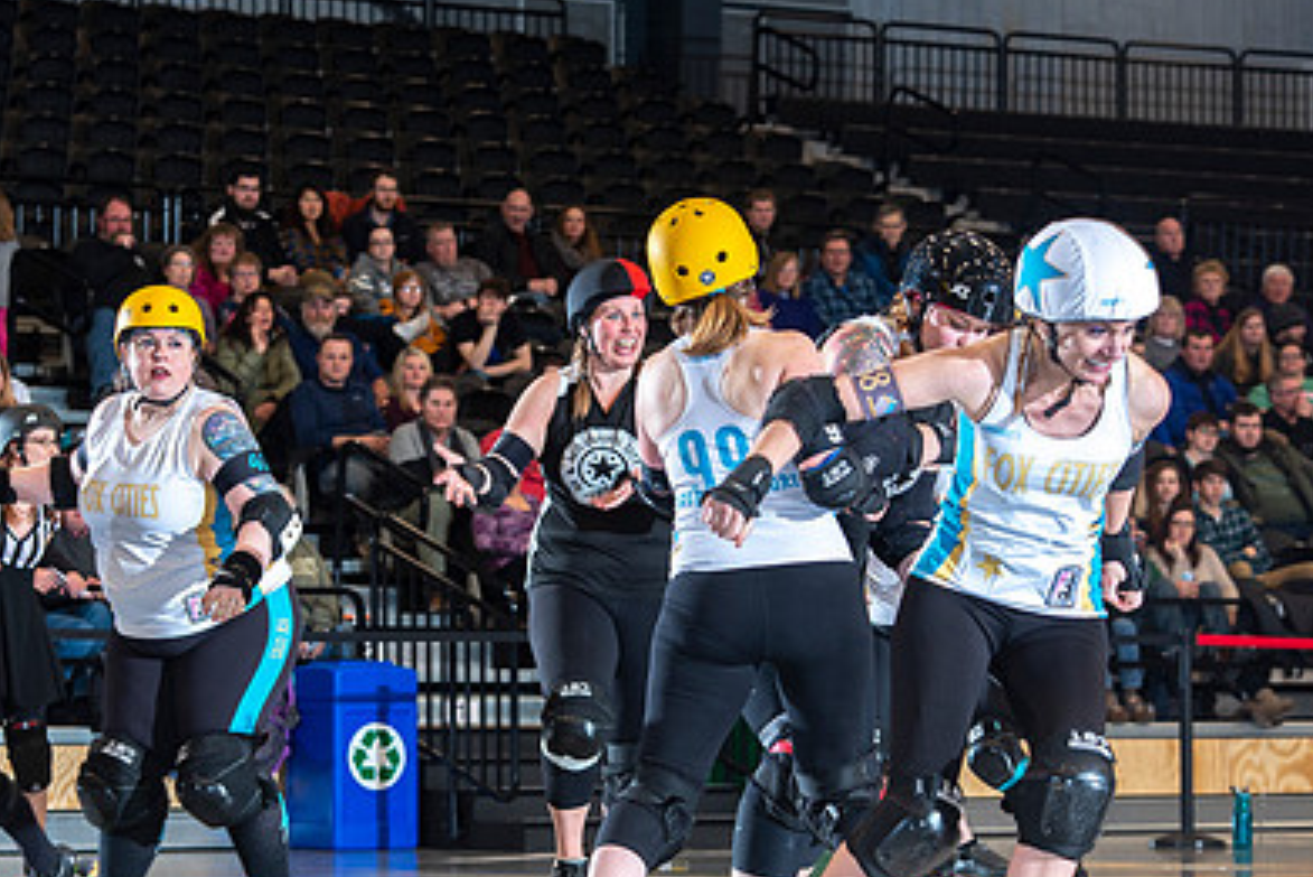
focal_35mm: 166
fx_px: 6056
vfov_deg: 8.3
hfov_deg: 12.4
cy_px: 603
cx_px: 457
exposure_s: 1/160
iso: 500
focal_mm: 112
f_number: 5.6
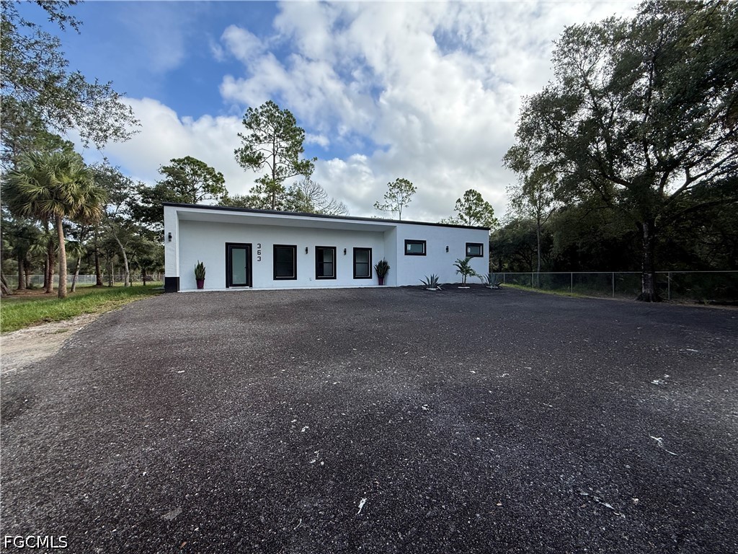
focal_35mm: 14
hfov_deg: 102.1
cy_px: 277
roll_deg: -0.1
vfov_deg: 85.7
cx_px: 369
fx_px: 298
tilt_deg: +0.4
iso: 64
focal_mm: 2.22
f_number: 2.2
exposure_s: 1/1189
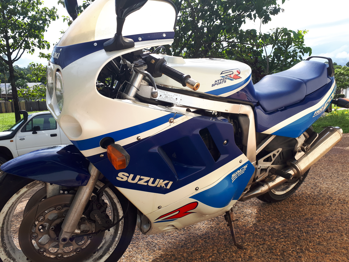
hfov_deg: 65.3
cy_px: 131
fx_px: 272
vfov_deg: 51.4
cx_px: 174
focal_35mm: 27
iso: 40
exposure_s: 1/842
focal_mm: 3.6
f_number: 1.9
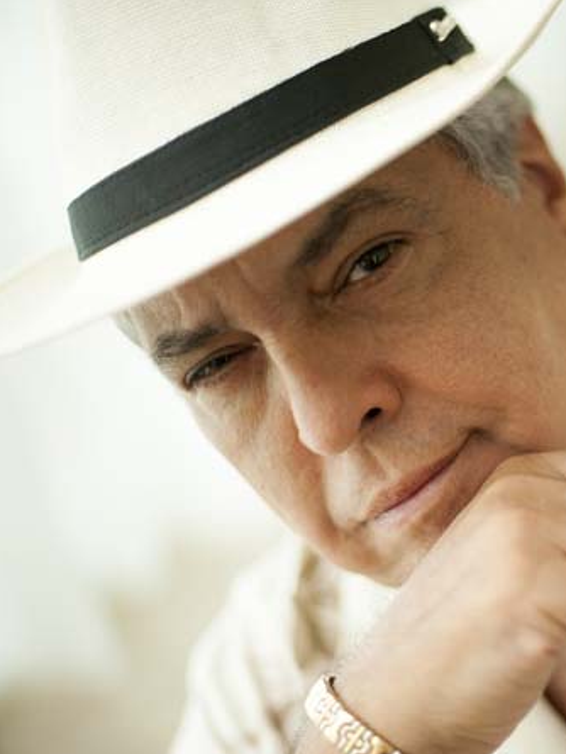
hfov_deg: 19.6
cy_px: 376
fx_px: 1591
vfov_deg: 26.7
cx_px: 568
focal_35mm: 73
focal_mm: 50
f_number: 1.4
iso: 400
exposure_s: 1/80
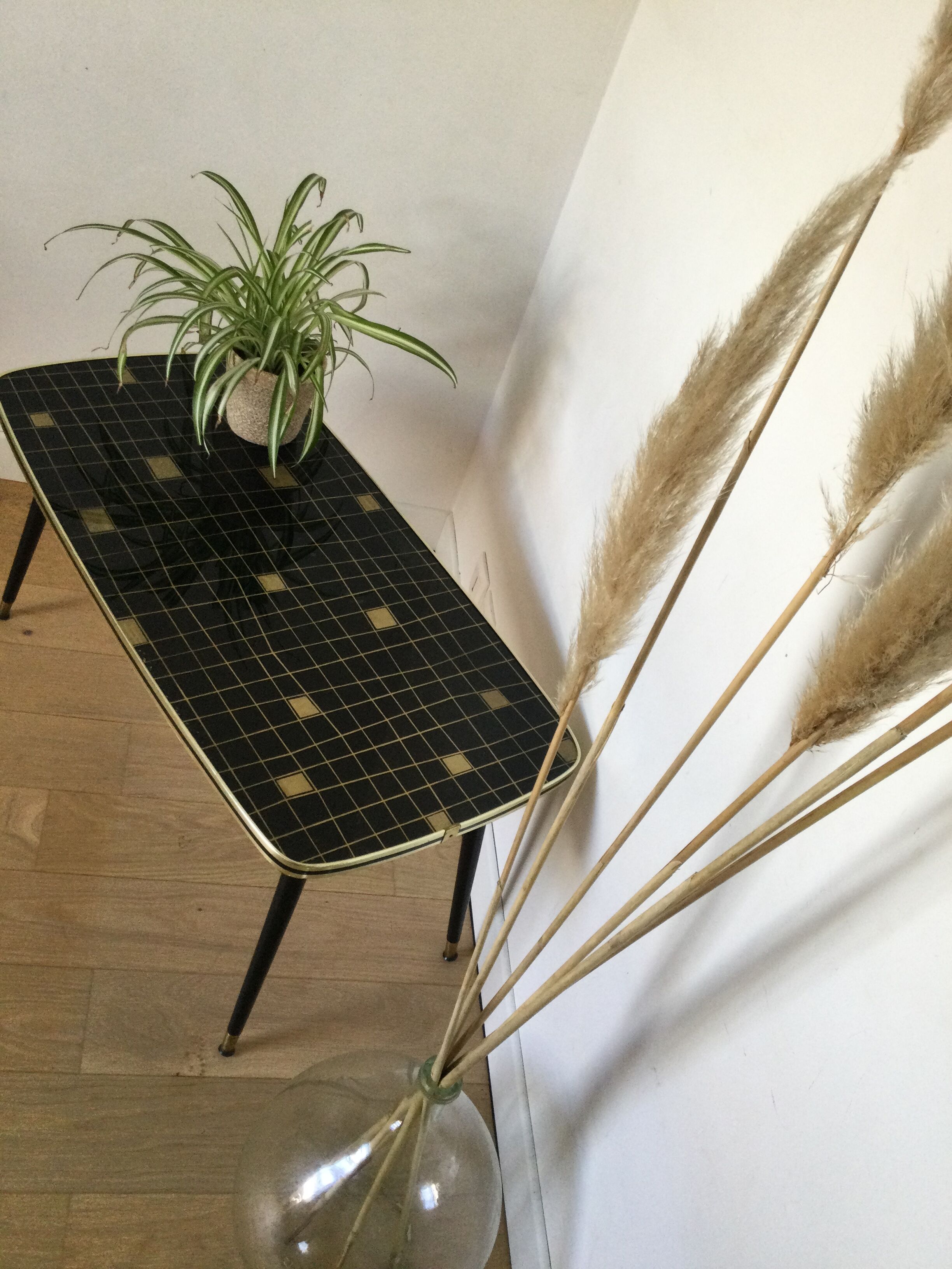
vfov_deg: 58.4
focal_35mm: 31
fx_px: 1137
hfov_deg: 45.4
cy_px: 634
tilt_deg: -40.5
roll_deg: -21.8
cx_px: 476
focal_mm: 3.3
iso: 50
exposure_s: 1/33
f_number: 2.4
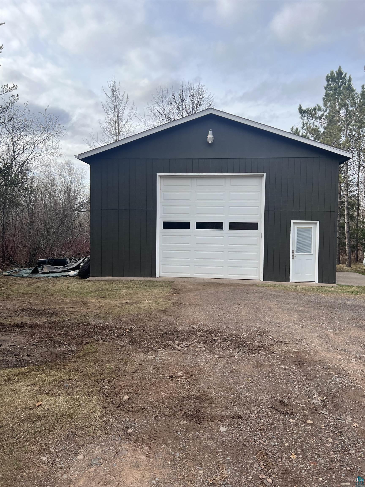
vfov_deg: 67.3
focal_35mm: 26
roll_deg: -0.8
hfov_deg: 53.1
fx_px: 366
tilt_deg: -1.0
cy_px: 244
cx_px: 182
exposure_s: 1/1597
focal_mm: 5.7
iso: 50
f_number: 1.5
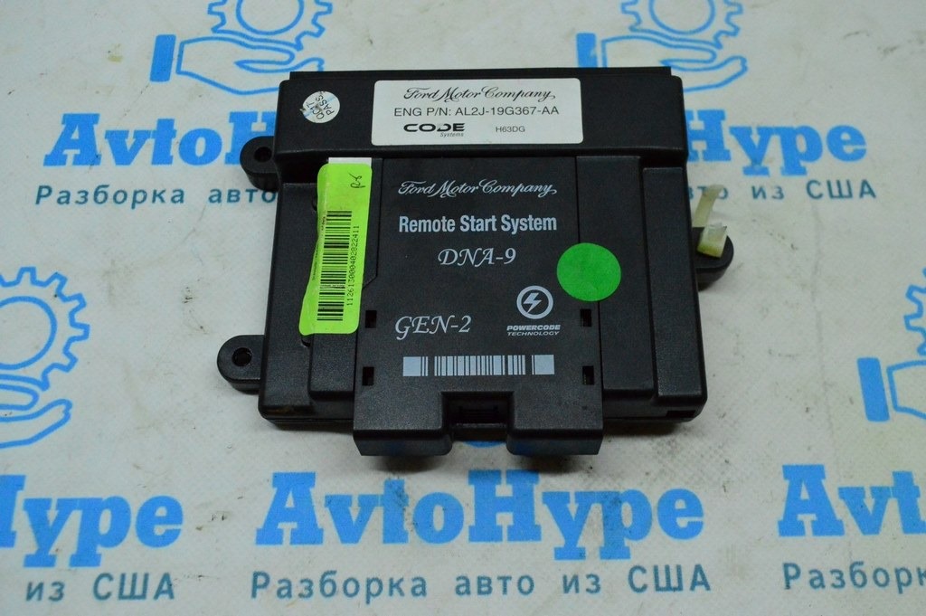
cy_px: 308
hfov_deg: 51.3
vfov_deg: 35.4
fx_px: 964
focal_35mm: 38
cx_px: 463
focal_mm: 25
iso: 6400
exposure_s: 1/800
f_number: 6.3
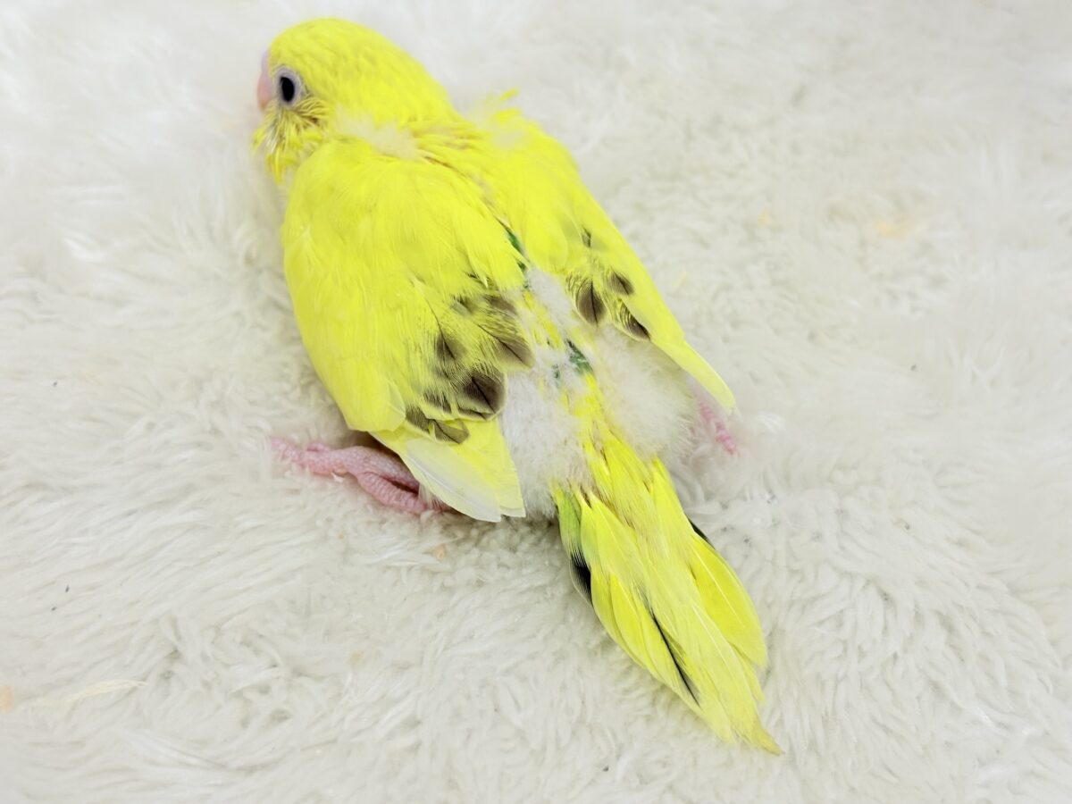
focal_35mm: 52
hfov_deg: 36.8
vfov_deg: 28.0
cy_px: 402
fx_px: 1610
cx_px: 536
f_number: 1.6
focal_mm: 5.96
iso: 50
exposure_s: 1/100
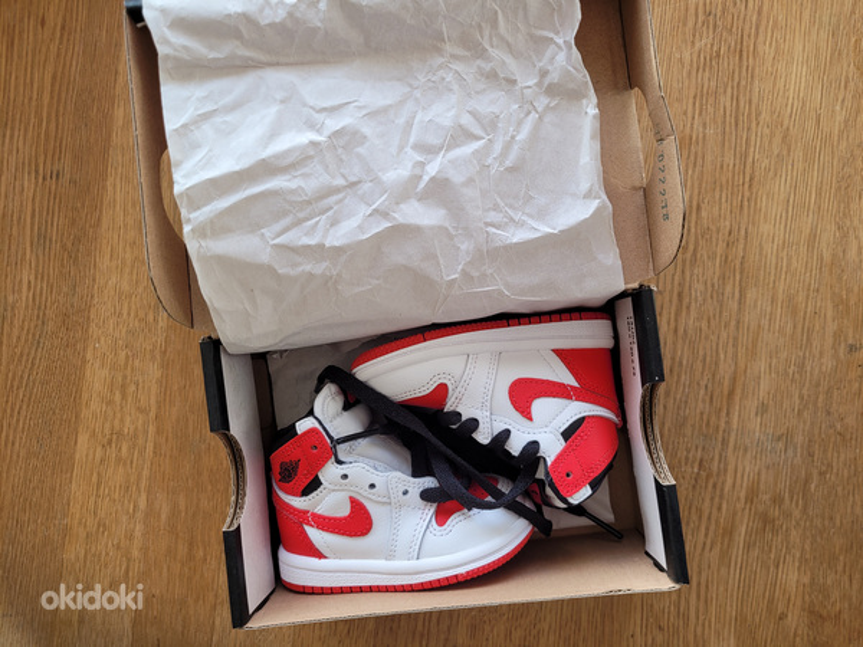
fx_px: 648
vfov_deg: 53.1
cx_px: 432
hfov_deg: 67.3
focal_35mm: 26
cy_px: 324
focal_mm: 5.4
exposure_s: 1/100
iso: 40
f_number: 1.8
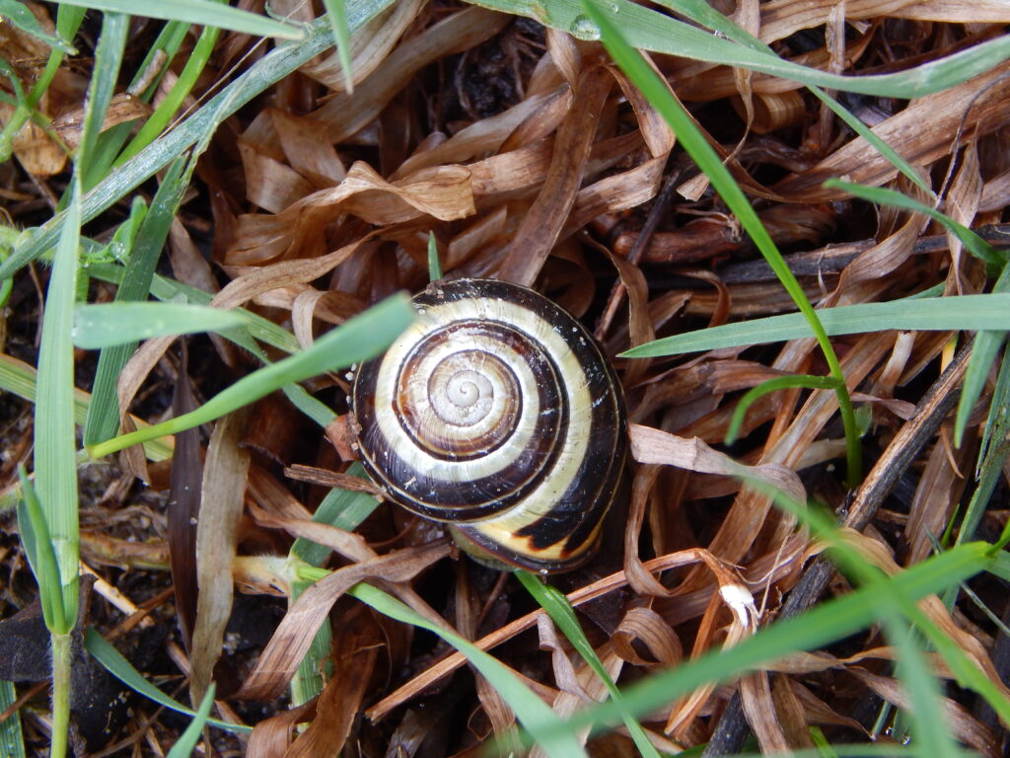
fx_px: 5310
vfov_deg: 8.2
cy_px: 379
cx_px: 505
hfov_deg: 10.9
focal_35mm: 182
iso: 125
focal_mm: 32.8
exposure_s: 1/40
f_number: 5.3
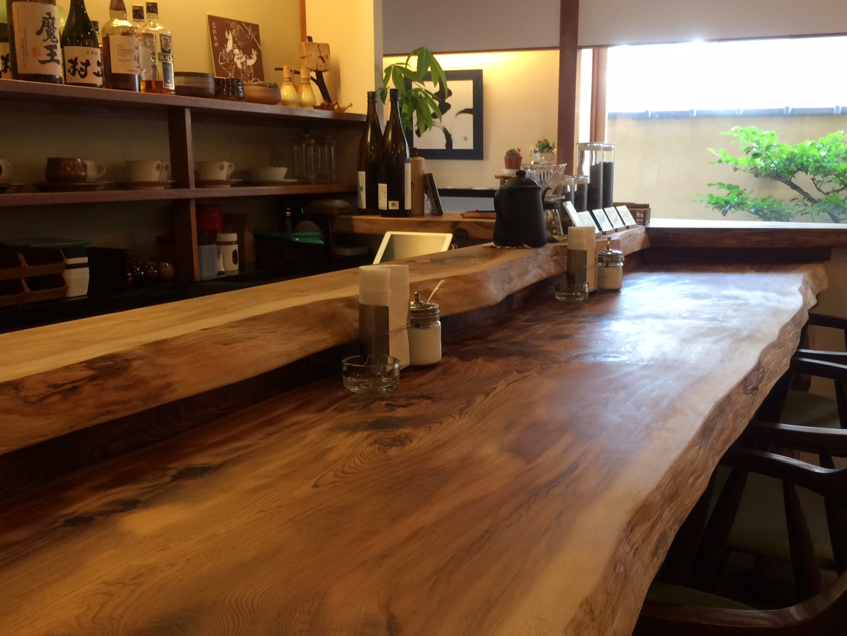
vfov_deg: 37.7
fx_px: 930
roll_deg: -0.1
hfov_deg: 48.9
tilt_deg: -11.7
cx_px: 477
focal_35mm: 38
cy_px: 356
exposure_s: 1/30
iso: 80
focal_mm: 4.15
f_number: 2.2
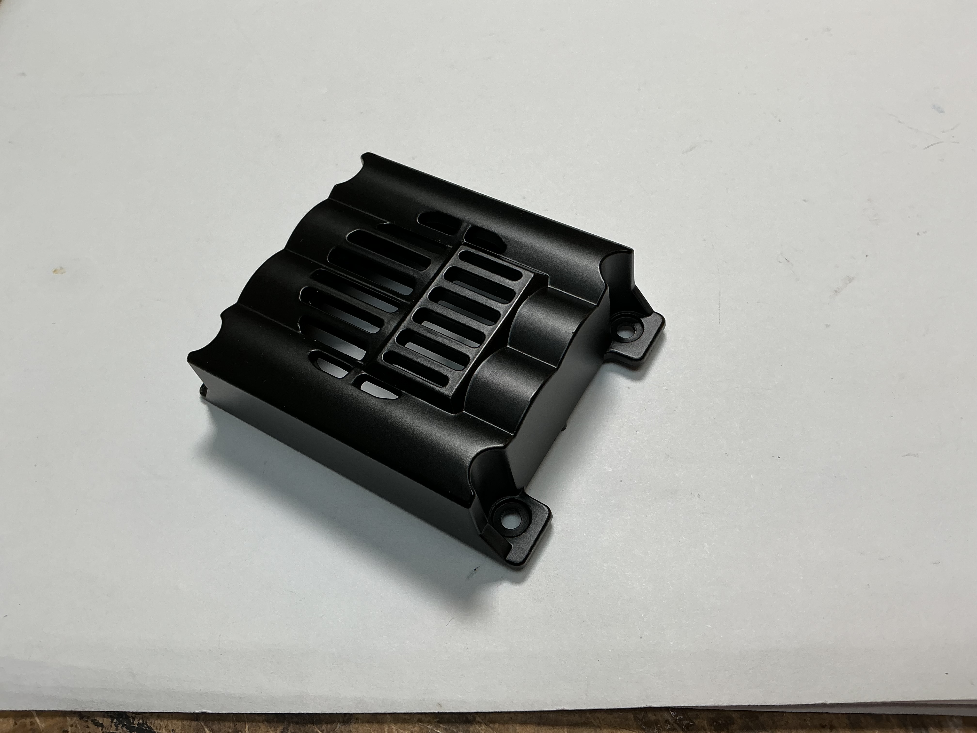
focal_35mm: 29
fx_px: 818
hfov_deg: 61.7
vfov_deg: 48.2
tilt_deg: -60.1
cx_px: 488
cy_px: 366
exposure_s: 1/189
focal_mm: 3
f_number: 1.8
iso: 20
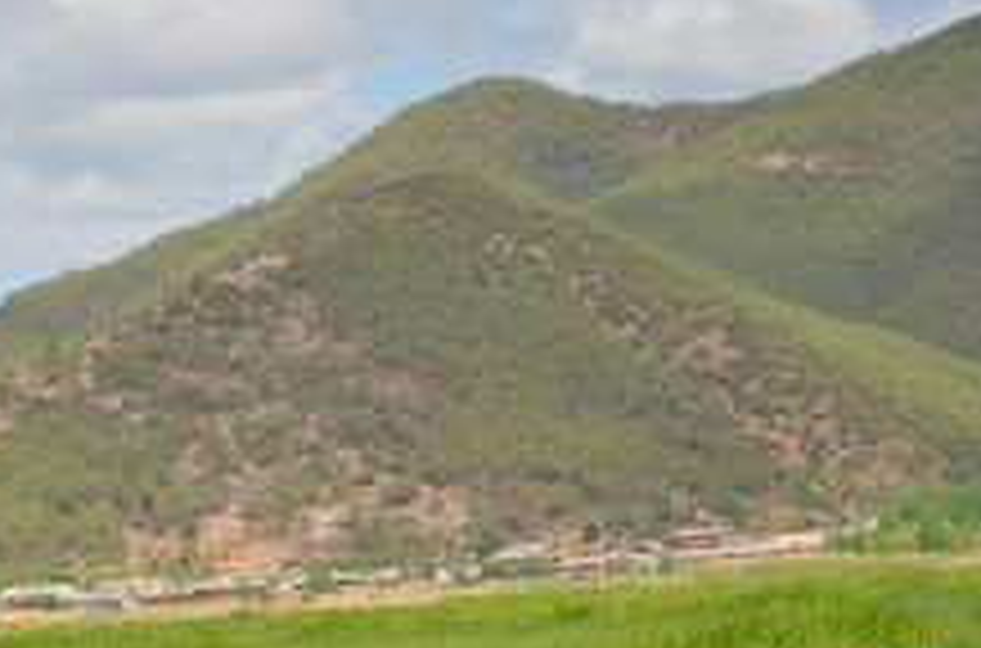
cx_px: 155
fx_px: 7119
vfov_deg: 5.2
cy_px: 576
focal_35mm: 262
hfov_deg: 7.9
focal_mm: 70
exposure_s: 1/200
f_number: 5.3
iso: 100
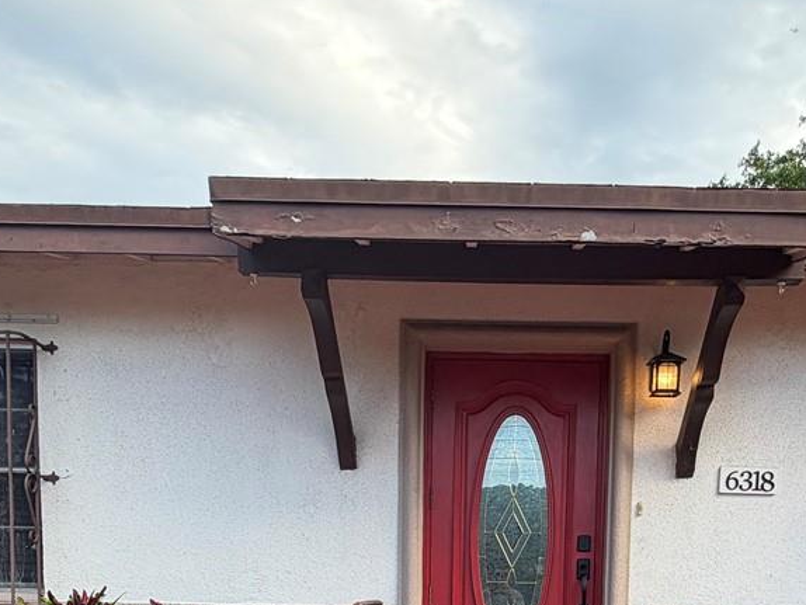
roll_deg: -0.9
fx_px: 908
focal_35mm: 39
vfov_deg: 32.3
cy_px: 671
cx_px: 496
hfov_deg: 47.5
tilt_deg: -5.6
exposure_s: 1/152
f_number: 2.2
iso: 40
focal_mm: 2.22
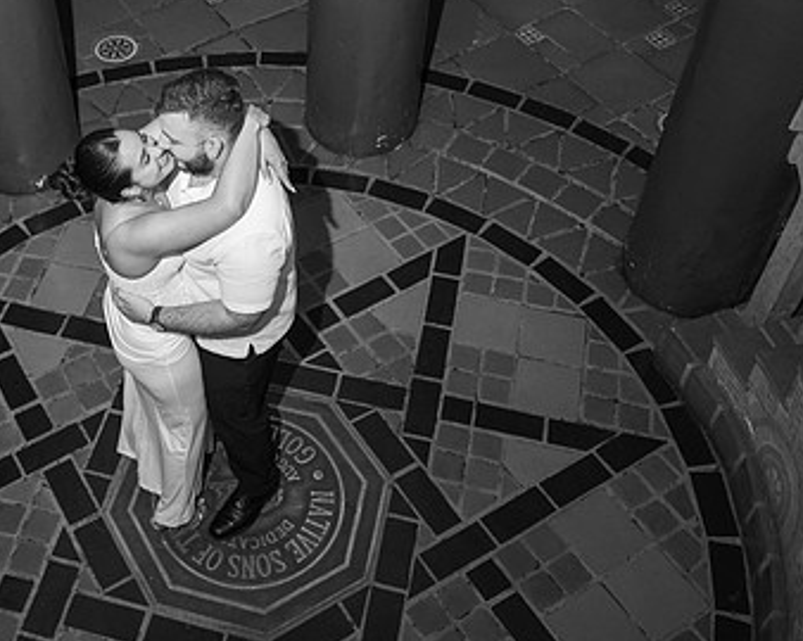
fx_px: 1069
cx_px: 215
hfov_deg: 40.2
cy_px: 195
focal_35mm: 45
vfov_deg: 33.0
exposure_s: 1/160
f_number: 3.2
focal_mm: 24
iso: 200
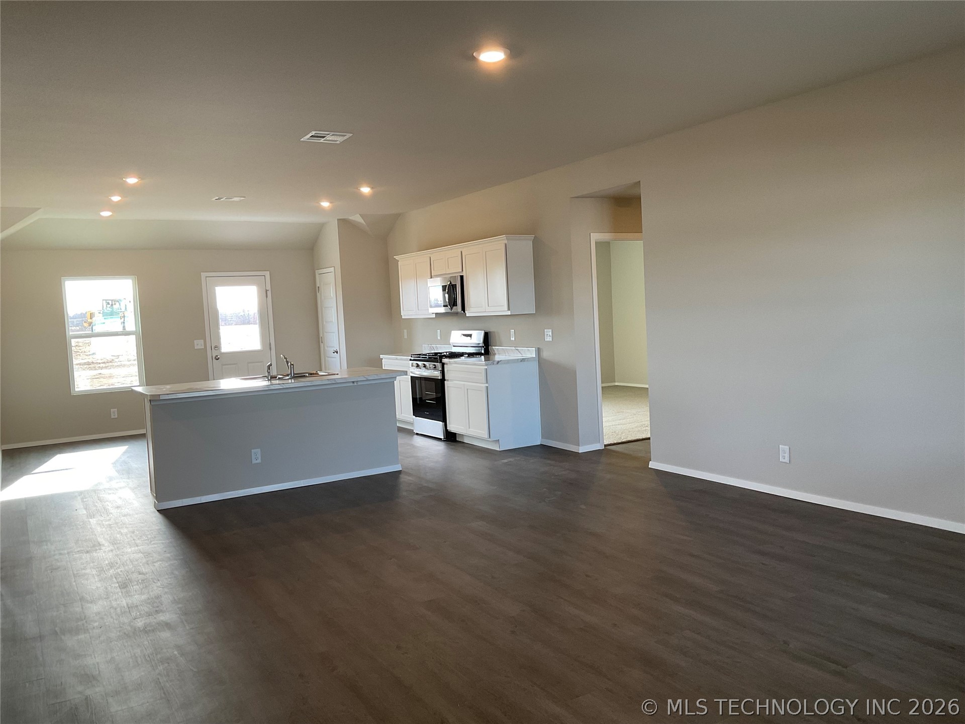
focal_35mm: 29
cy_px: 362
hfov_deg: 61.7
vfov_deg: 48.2
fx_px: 808
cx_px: 482
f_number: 1.8
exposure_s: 1/60
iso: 50
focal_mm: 3
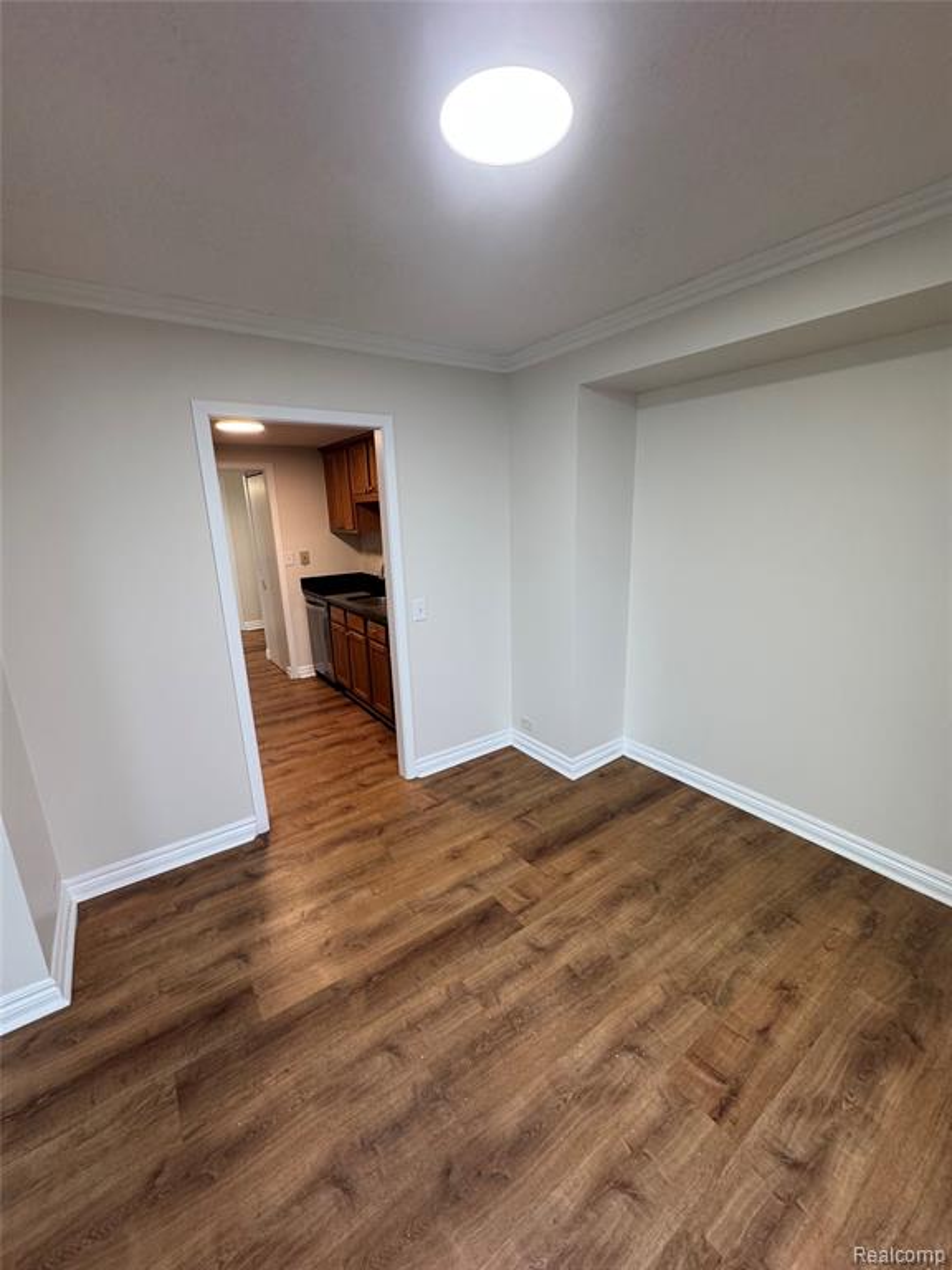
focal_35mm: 14
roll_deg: +1.7
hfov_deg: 85.7
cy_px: 635
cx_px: 476
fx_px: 513
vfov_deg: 102.1
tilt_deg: -15.3
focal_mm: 2.22
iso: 320
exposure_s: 1/120
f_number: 2.2
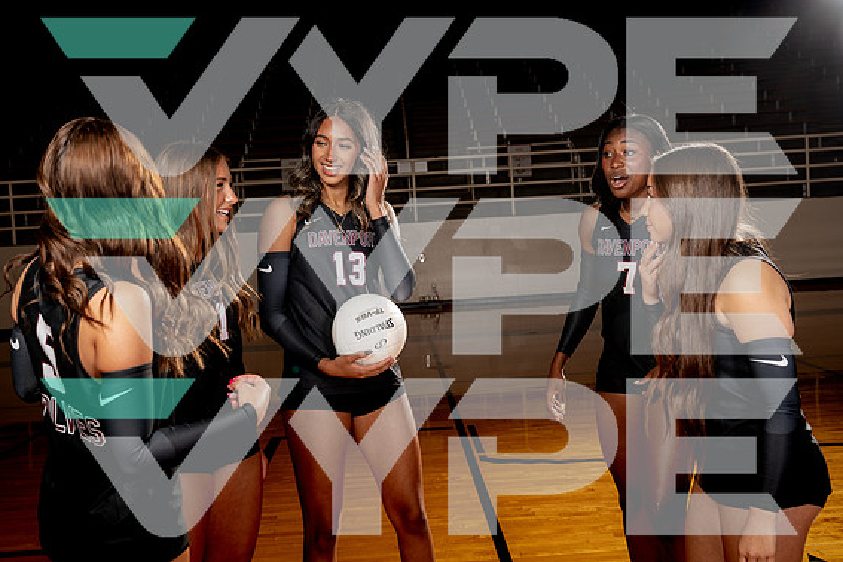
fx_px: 1007
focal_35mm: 43
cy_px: 277
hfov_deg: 45.4
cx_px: 424
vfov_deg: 31.2
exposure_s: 1/250
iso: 100
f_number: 5.6
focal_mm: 42
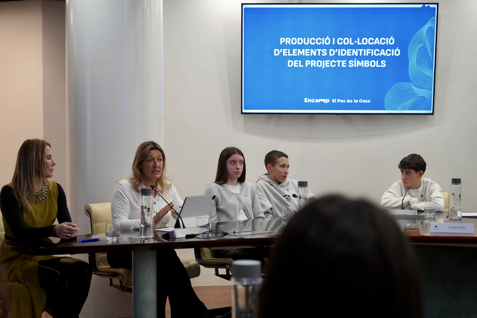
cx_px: 238
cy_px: 159
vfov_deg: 23.4
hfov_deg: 34.5
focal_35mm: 58
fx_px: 768
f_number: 5
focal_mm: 58
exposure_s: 1/160
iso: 2000
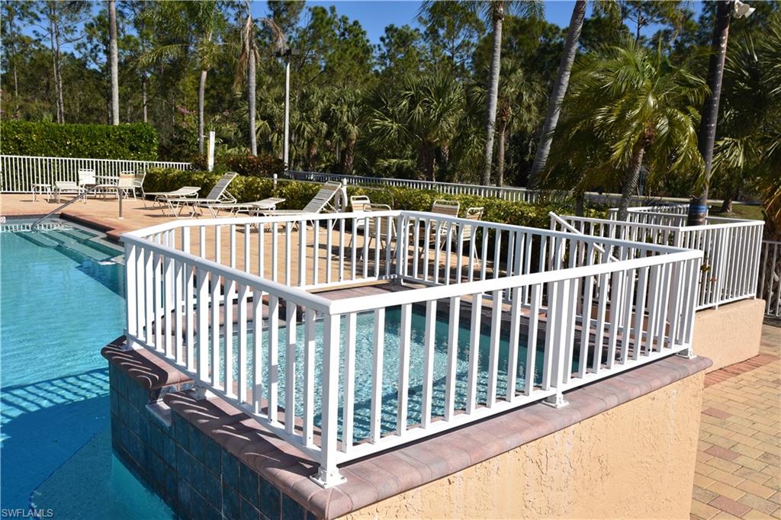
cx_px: 390
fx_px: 651
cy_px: 260
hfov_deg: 61.9
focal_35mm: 30
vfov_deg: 43.6
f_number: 10
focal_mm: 20
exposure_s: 1/250
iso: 100
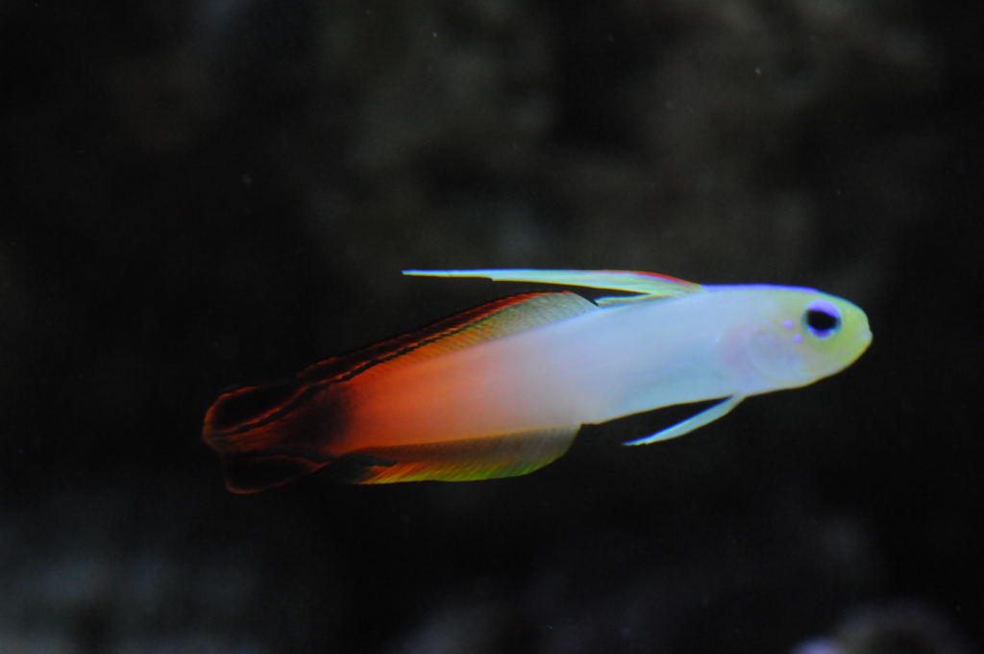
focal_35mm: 158
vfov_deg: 8.7
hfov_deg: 13.1
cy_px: 327
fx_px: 4299
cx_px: 492
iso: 3200
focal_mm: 105
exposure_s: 1/320
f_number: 9
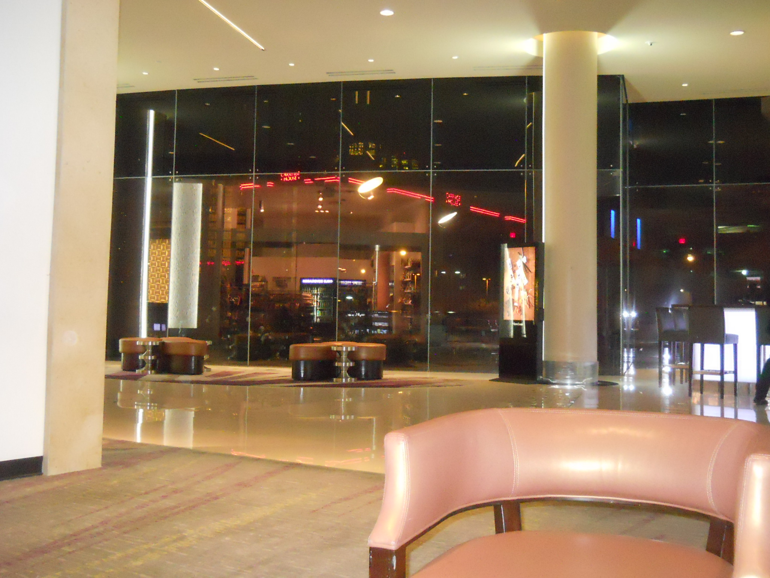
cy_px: 289
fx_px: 912
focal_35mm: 41
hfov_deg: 45.8
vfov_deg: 35.1
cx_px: 385
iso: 1250
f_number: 3.1
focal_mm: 6.72
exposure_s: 1/30
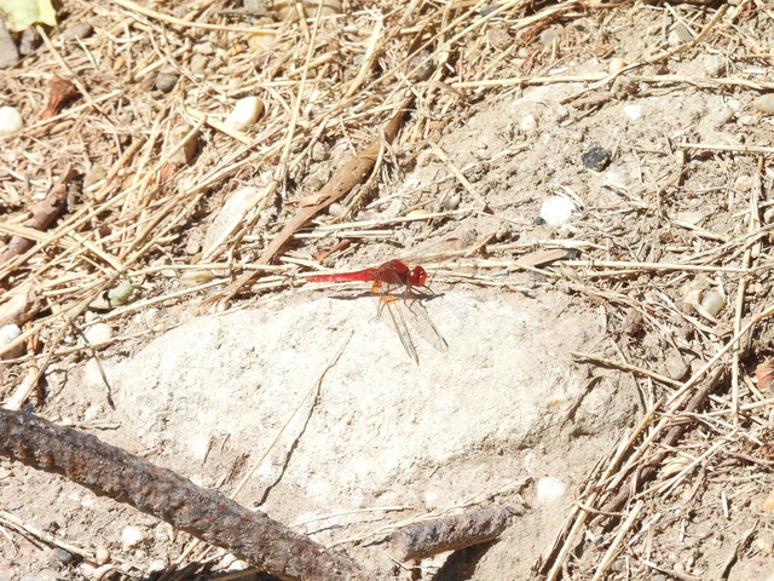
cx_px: 387
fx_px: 8944
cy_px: 290
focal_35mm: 400
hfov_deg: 5.0
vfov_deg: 3.7
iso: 100
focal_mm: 71.4
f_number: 6.3
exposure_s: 1/320
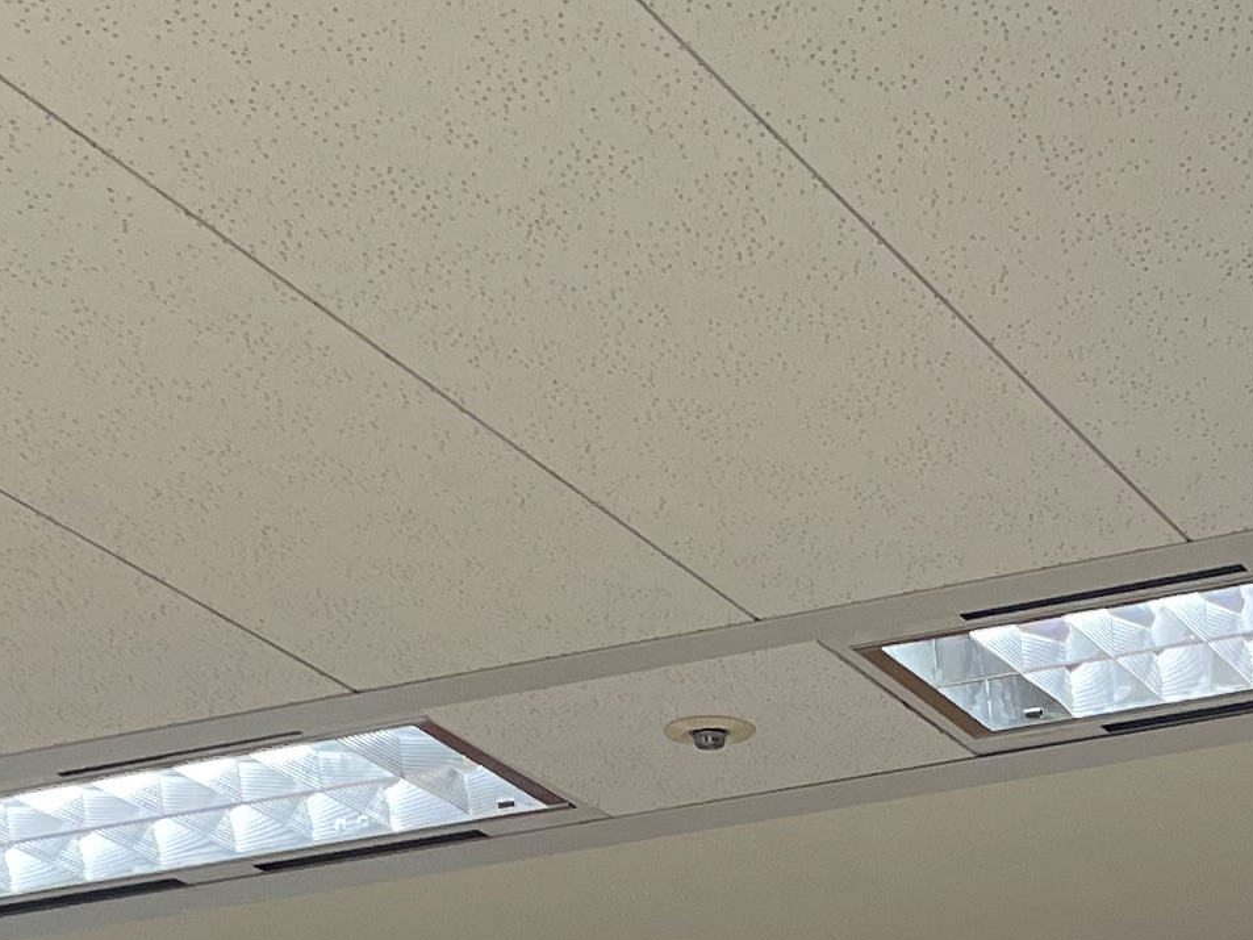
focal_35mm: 110
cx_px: 1198
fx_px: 3982
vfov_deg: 12.5
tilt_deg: +4.9
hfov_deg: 17.5
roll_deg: +2.8
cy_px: 1587
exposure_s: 1/120
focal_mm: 4.2
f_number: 1.6
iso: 100
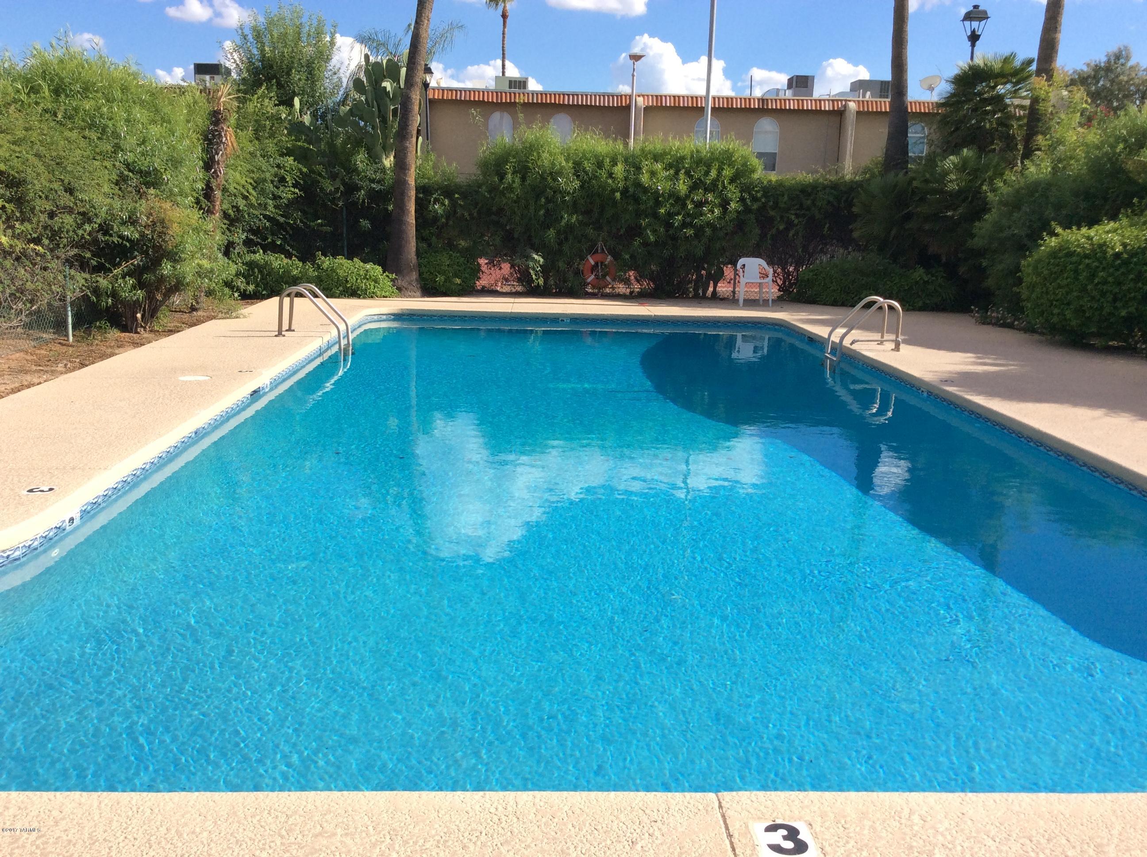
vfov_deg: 44.1
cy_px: 428
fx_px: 1059
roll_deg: -1.9
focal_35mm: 32
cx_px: 574
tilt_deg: -13.5
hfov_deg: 56.9
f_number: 2.4
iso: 32
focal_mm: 3.3
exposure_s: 1/1431
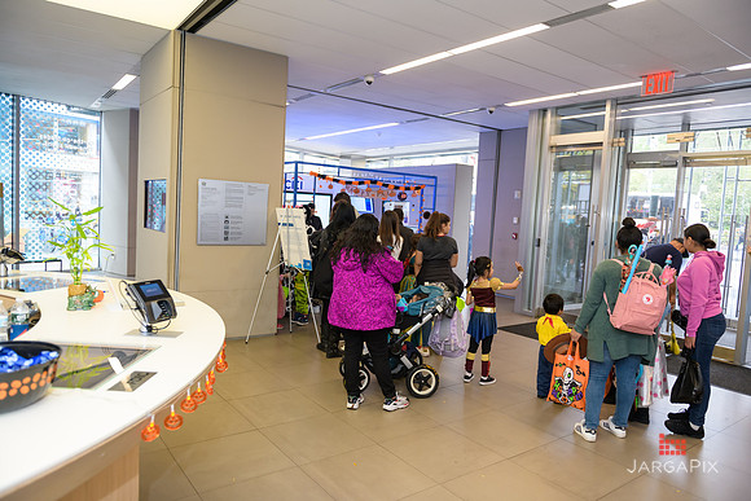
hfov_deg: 73.7
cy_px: 250
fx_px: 501
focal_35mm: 24
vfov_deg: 53.2
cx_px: 376
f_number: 3.2
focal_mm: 24
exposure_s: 1/125
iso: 800
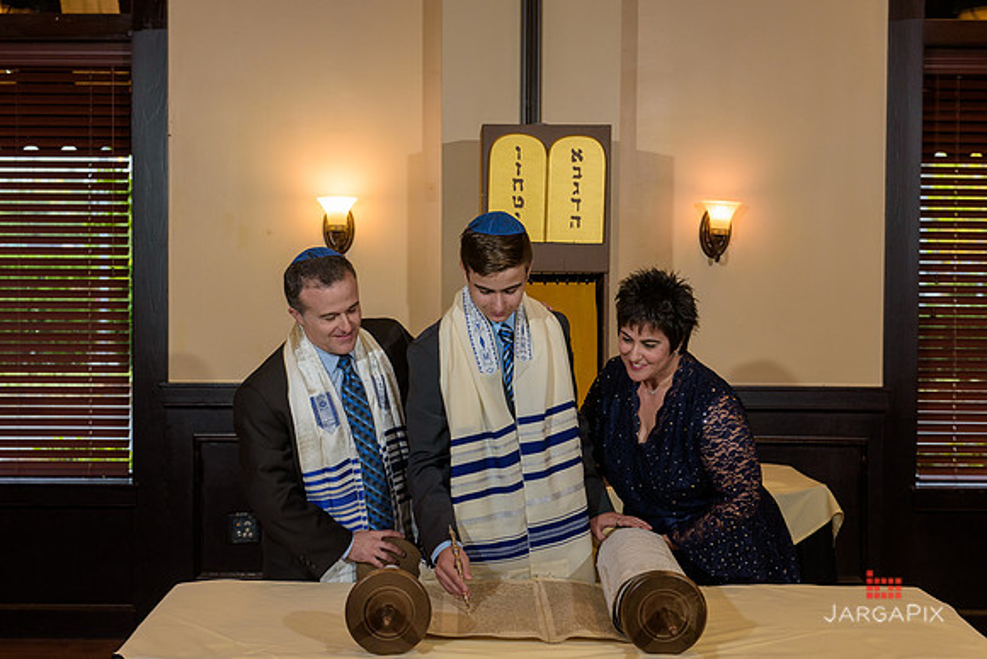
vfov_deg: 22.6
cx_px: 494
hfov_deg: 33.4
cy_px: 330
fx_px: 1645
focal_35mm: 60
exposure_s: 1/125
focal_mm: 60
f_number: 5
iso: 1000
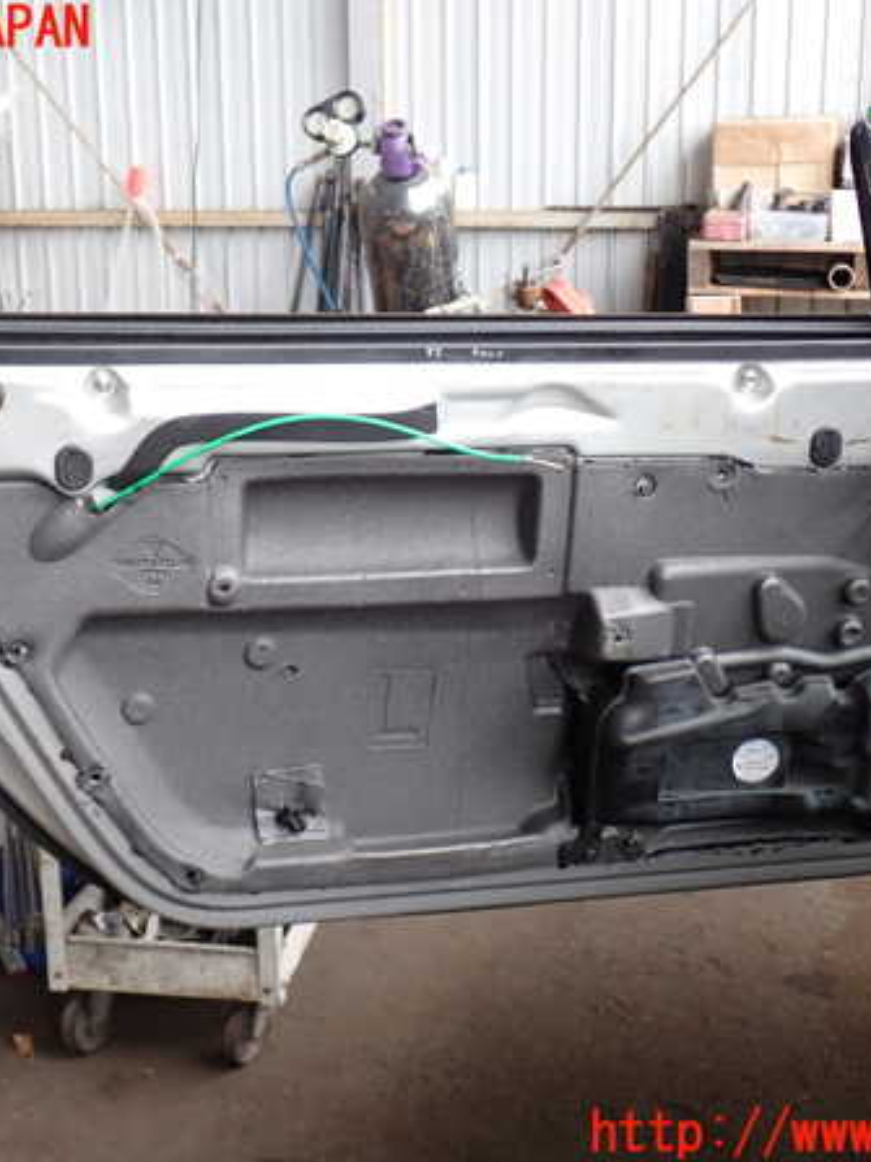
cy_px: 582
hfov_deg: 26.5
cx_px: 398
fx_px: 1846
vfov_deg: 34.9
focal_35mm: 55
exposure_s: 1/80
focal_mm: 7.31
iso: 200
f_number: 2.8
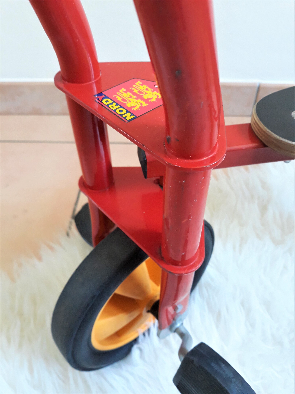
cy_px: 197
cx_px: 148
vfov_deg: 65.3
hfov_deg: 51.4
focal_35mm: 27
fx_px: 307
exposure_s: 1/33
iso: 200
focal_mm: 3.71
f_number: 1.7
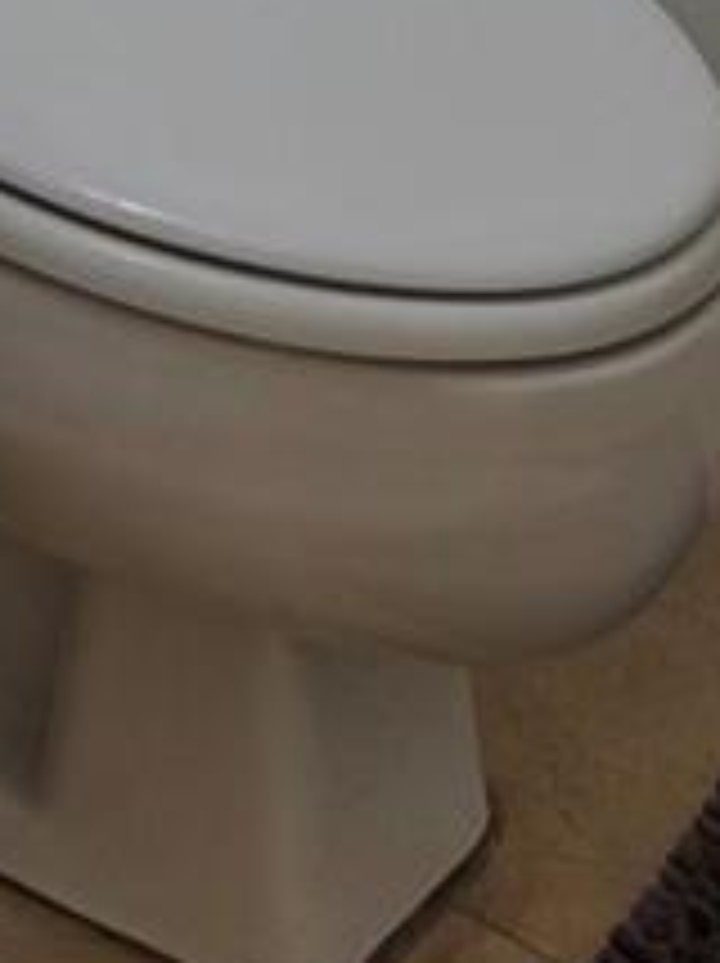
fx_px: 3585
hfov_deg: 11.4
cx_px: 171
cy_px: -1458
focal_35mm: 129
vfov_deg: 11.9
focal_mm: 5.4
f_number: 1.8
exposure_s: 1/120
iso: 32
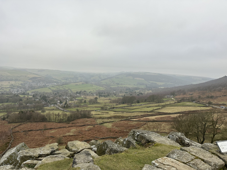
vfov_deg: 56.8
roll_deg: -1.7
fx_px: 157
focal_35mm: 24
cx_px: 114
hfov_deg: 71.6
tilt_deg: -3.1
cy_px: 85
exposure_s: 1/580
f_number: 1.78
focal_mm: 6.86
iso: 80
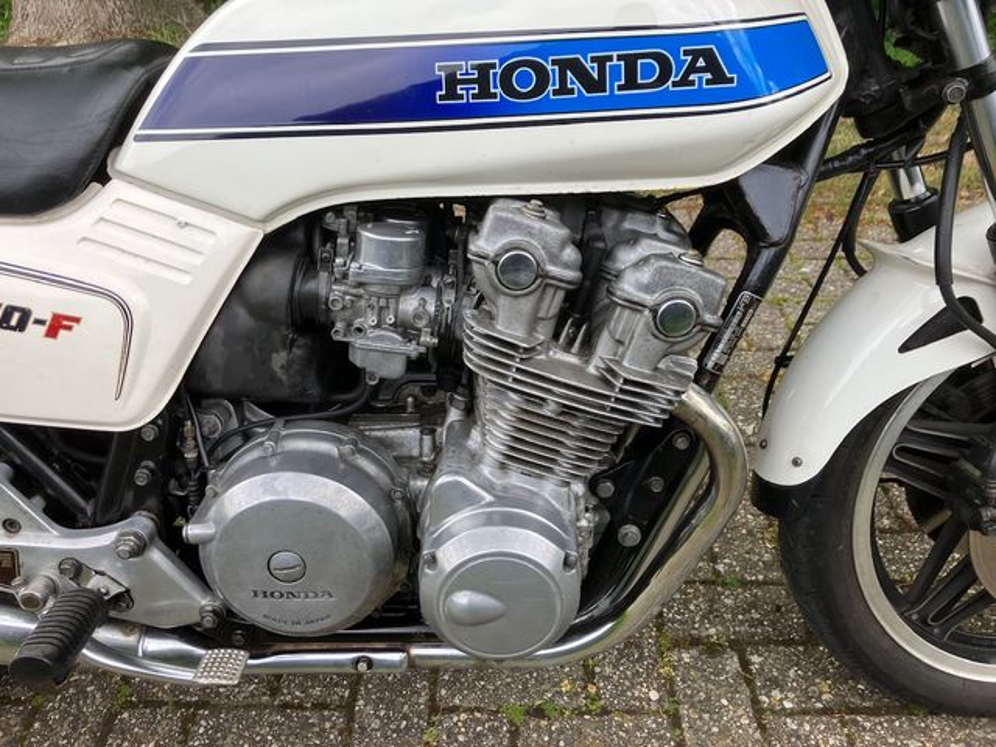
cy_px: 374
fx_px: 806
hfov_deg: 63.4
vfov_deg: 49.7
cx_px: 498
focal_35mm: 28
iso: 32
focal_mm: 3.99
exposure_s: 1/363
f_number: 1.8
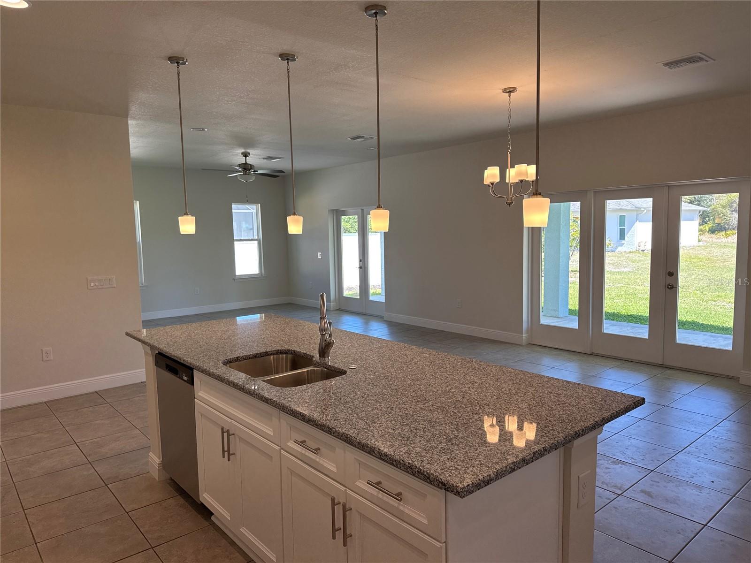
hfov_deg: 71.6
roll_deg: +0.8
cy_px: 282
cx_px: 376
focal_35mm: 24
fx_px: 521
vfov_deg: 56.8
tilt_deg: -6.5
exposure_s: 1/202
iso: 80
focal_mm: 6.76
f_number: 1.78
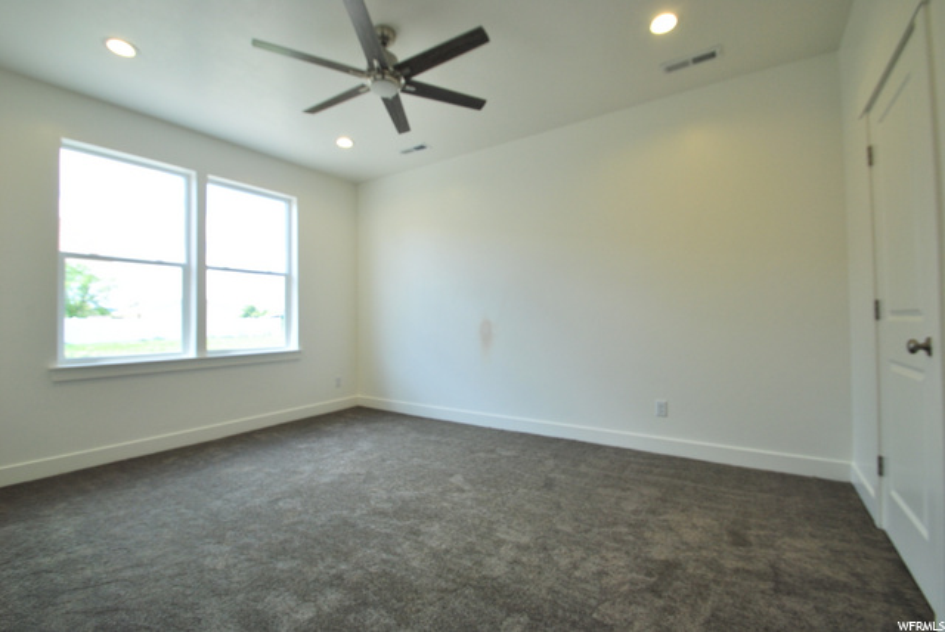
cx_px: 472
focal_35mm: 15
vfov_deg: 77.4
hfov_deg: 100.3
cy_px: 316
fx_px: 394
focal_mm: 10
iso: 200
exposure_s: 1/60
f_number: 7.1
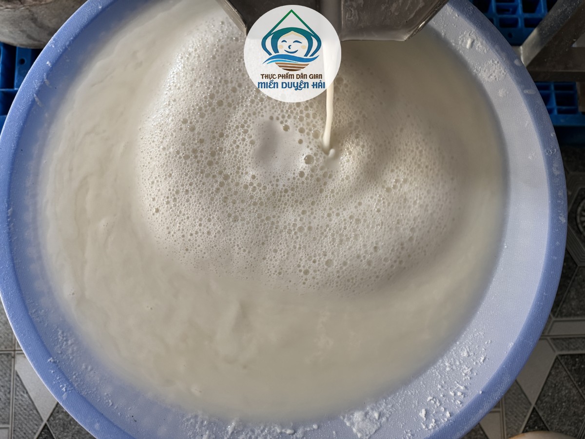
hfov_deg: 71.6
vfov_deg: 56.8
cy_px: 220
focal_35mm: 24
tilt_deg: -83.8
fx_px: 406
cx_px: 292
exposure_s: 1/61
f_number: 1.78
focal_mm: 6.76
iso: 200
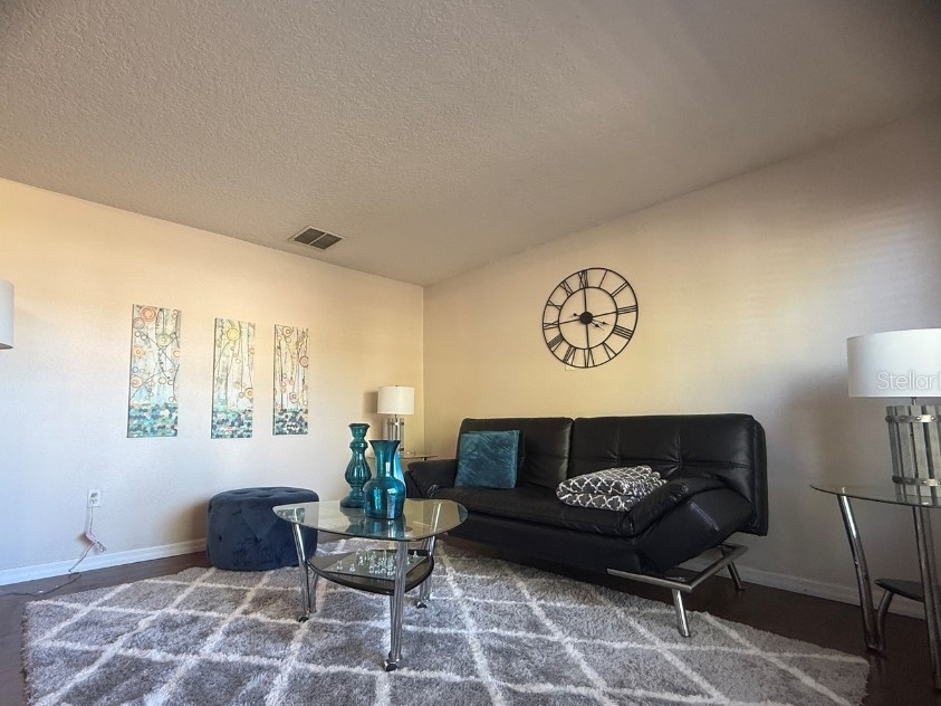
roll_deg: -0.2
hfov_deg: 90.6
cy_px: 380
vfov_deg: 74.6
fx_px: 462
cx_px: 411
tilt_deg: +6.5
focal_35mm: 17
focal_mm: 2.22
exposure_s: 1/60
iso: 200
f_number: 2.2
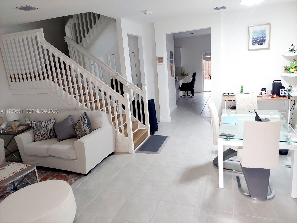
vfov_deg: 56.8
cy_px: 112
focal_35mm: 24
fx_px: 206
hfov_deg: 71.6
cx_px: 148
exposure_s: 1/60.2
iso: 125
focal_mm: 5.23
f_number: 1.8
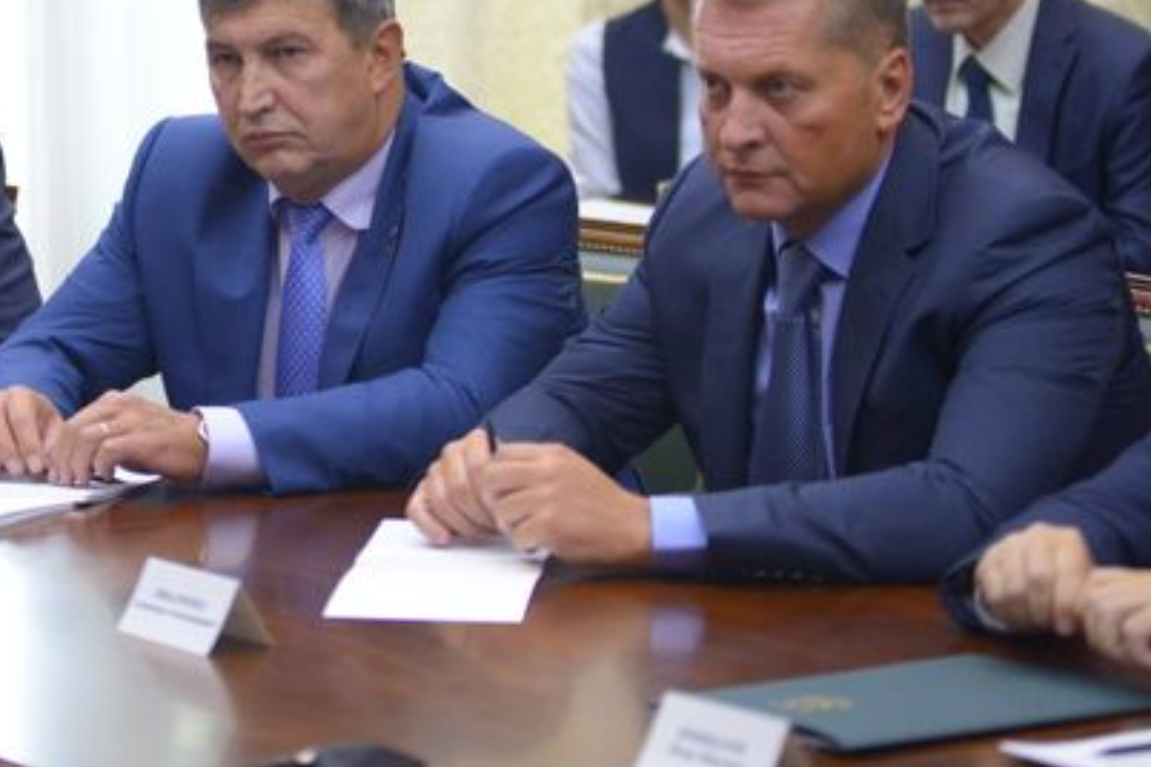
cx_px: 229
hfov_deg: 14.7
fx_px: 4444
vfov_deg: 9.8
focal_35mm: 139
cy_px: 129
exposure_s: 1/400
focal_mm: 80
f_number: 2.8
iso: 2500
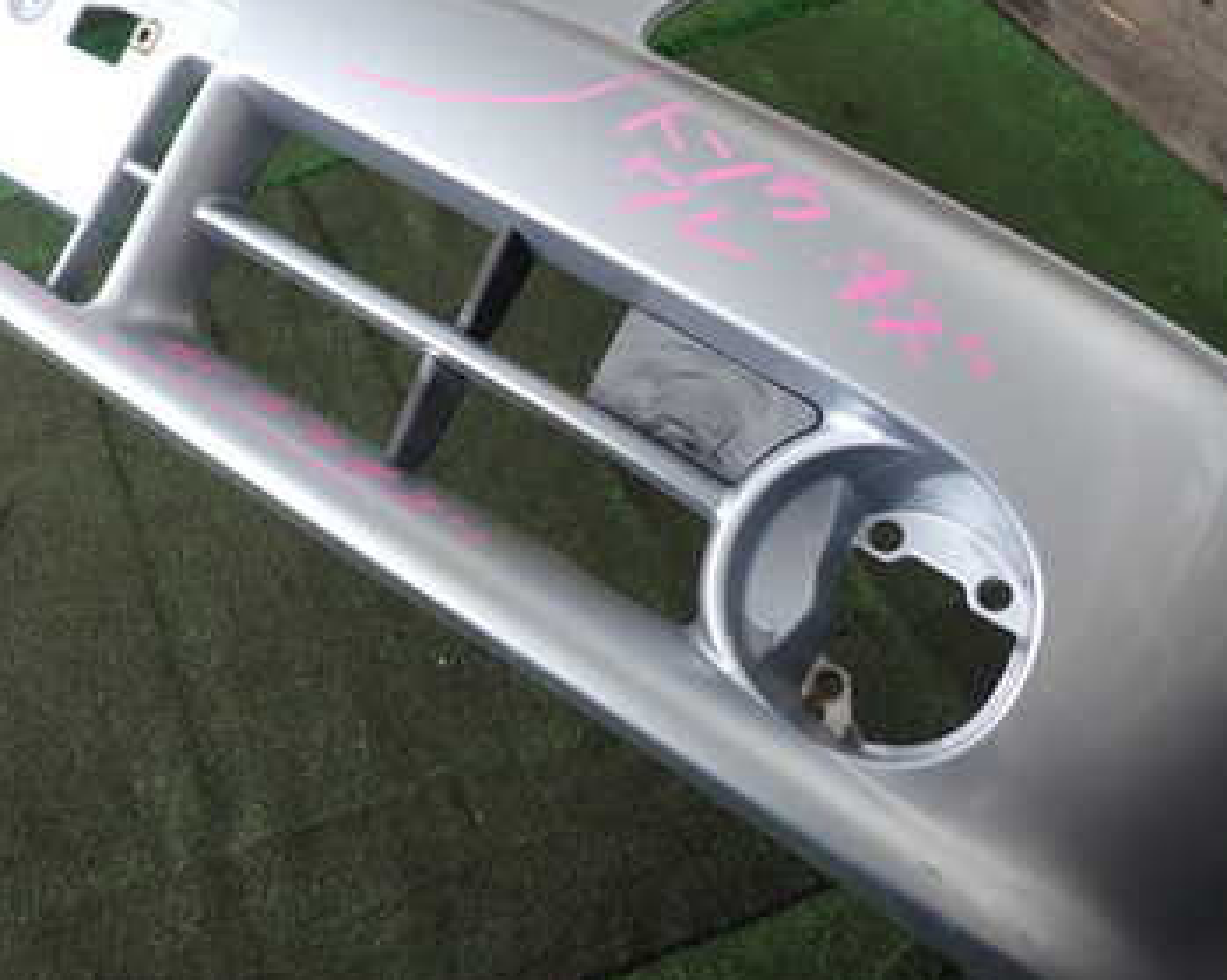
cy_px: 386
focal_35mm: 42
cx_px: 534
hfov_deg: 43.7
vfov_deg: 35.5
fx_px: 1525
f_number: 2
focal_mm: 4.5
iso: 100
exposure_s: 1/60
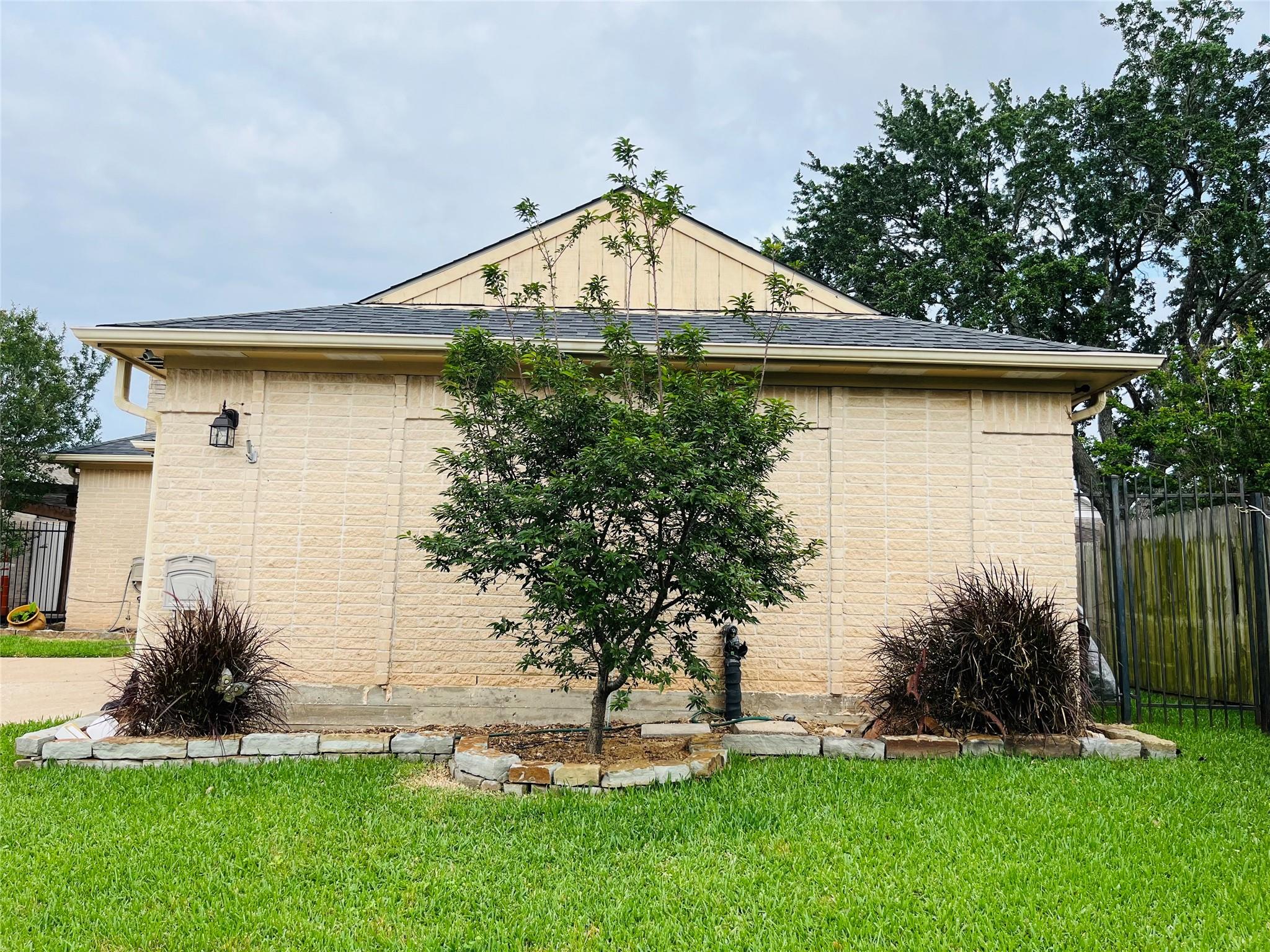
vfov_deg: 53.1
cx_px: 635
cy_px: 476
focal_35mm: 26
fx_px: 954
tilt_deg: +6.6
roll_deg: -1.1
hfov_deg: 67.3
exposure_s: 1/1695
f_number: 1.6
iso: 50
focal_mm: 5.1
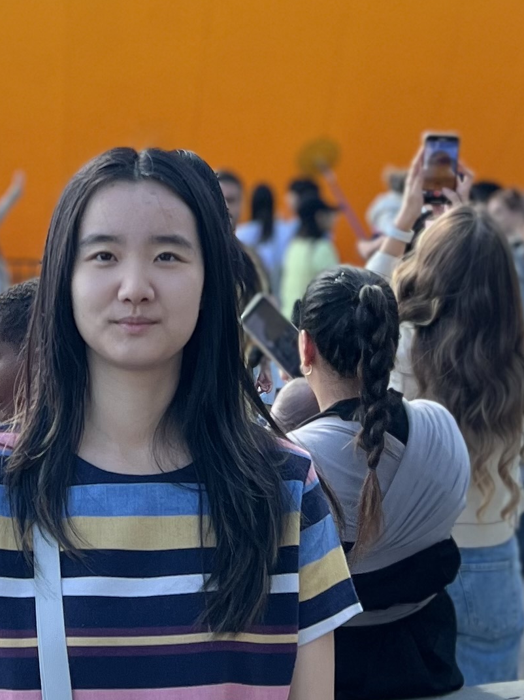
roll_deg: -0.9
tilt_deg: +8.5
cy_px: -60
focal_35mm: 98
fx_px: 1979
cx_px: 112
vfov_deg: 19.3
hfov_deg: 15.0
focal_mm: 5.7
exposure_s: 1/1377
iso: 50
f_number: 1.5
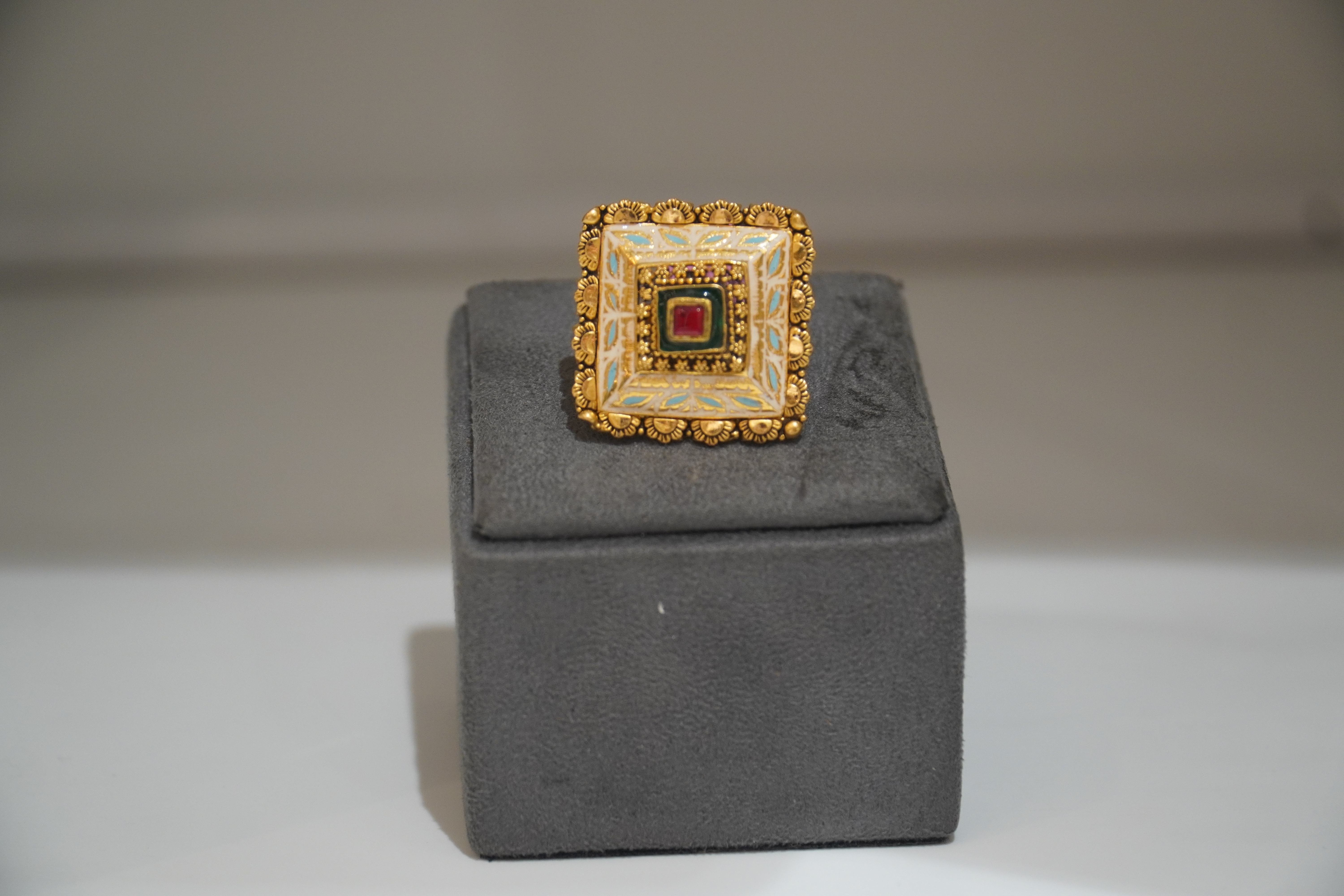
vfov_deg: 16.9
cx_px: 672
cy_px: 448
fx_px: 3024
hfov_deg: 25.1
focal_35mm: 81
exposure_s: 1/160
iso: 800
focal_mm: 54
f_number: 4
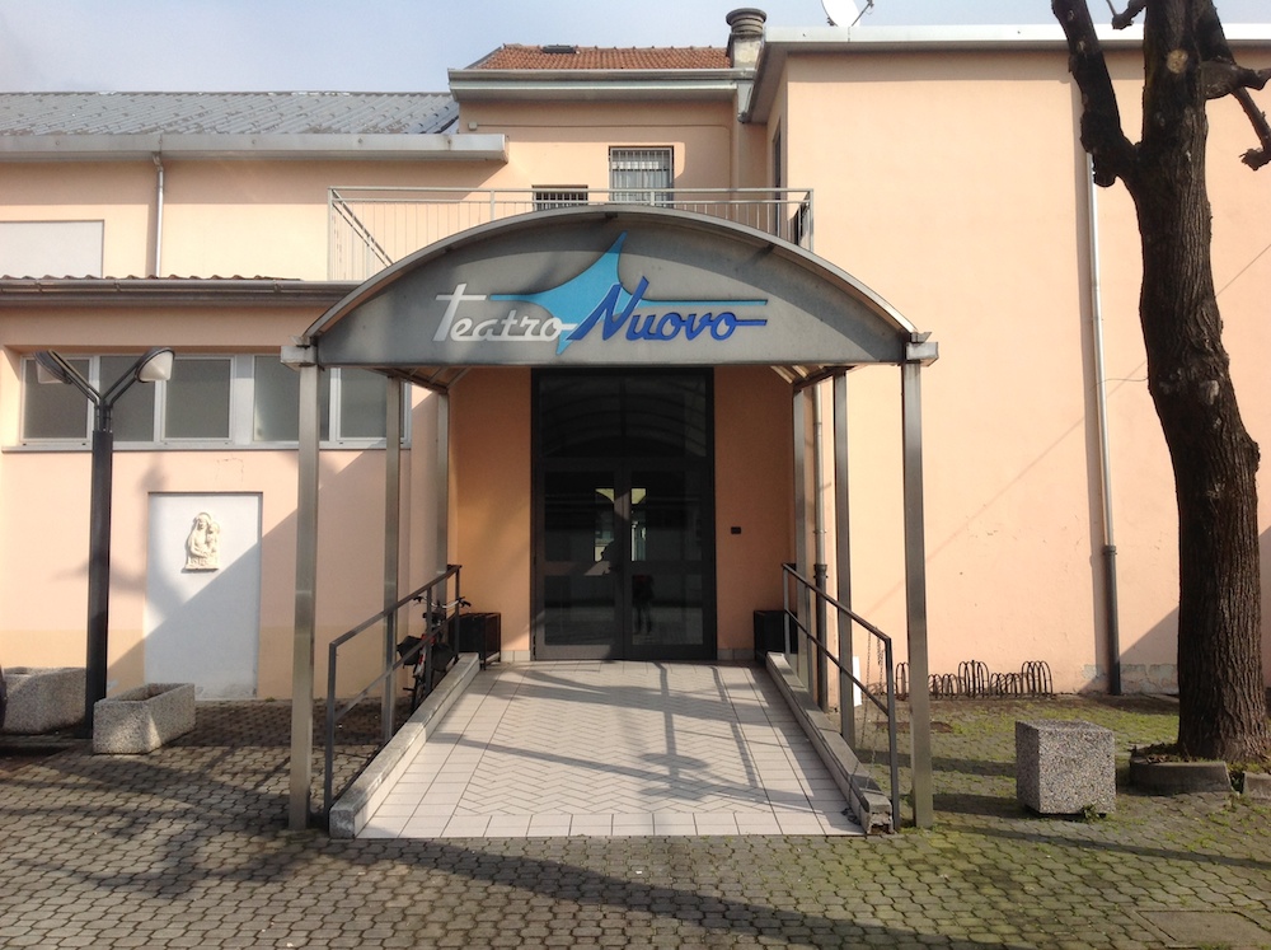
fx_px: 1283
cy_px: 475
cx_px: 636
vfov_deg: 40.6
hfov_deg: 52.7
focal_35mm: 35
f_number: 2.4
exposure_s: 1/2160
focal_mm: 4.28
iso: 50
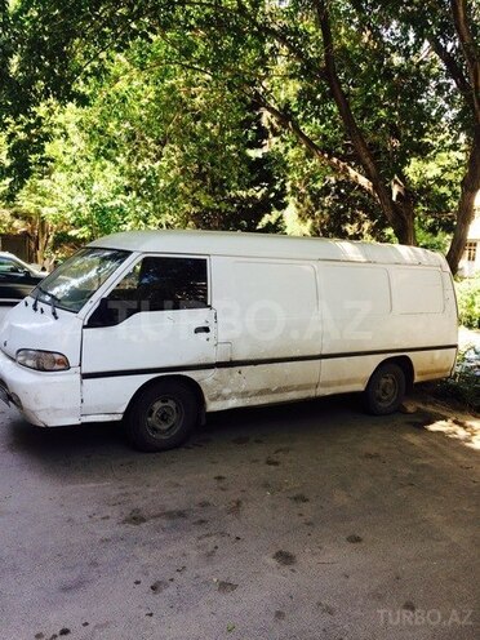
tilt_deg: -8.8
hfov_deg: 48.2
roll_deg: -3.7
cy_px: 320
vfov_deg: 61.7
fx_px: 536
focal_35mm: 29
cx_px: 240
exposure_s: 1/178
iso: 32
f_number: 2.2
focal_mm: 4.15
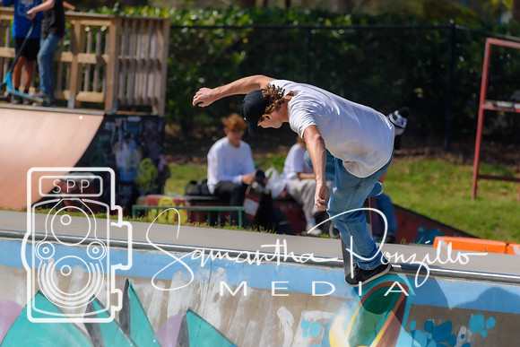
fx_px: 5201
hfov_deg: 5.7
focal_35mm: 360
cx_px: 260
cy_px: 174
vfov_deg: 3.8
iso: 200
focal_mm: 240
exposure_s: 1/2500
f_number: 6
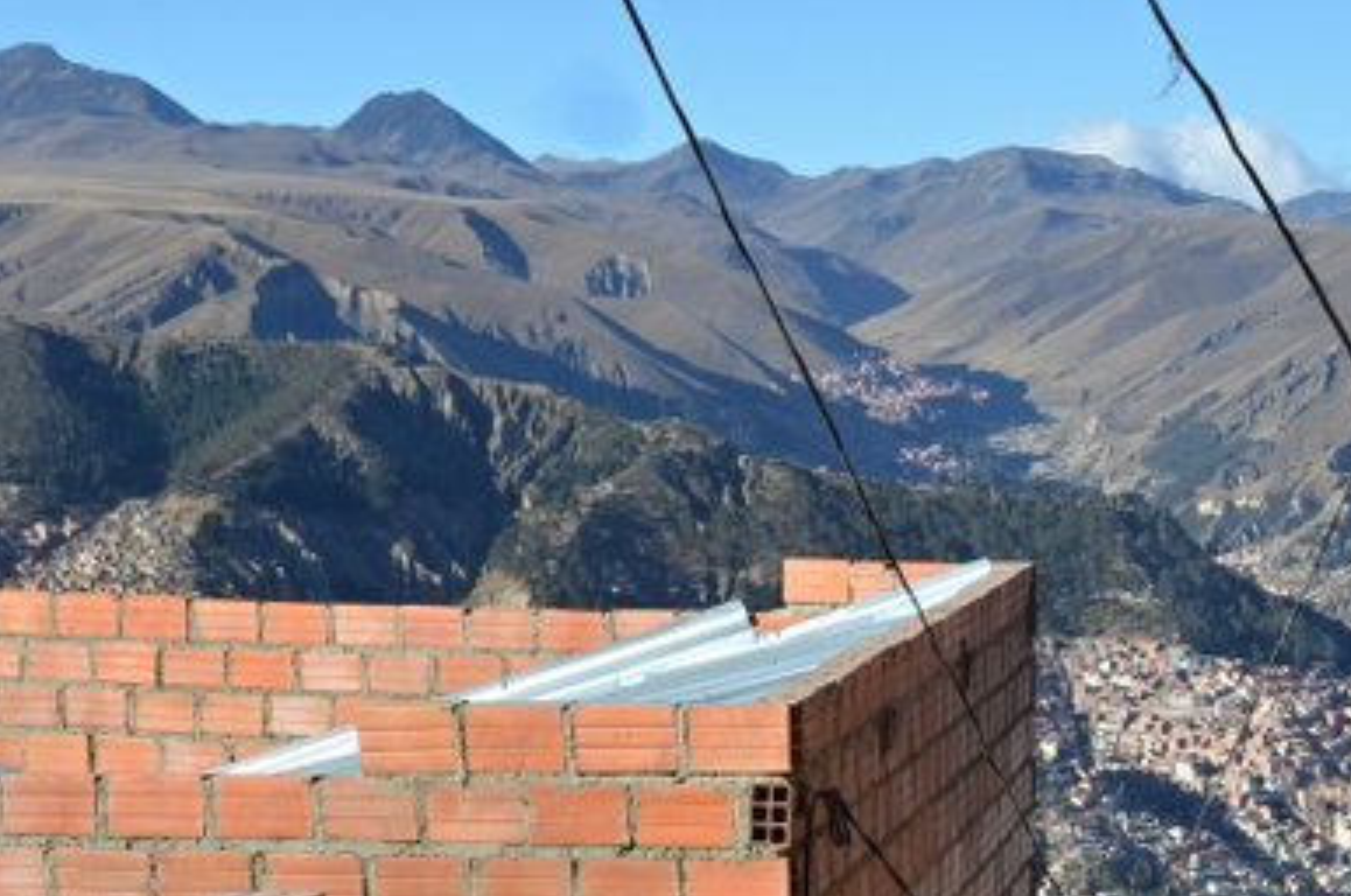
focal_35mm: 112
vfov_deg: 11.8
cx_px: 1396
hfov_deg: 17.8
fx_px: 4196
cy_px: 1188
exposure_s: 1/250
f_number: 8
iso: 100
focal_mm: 24
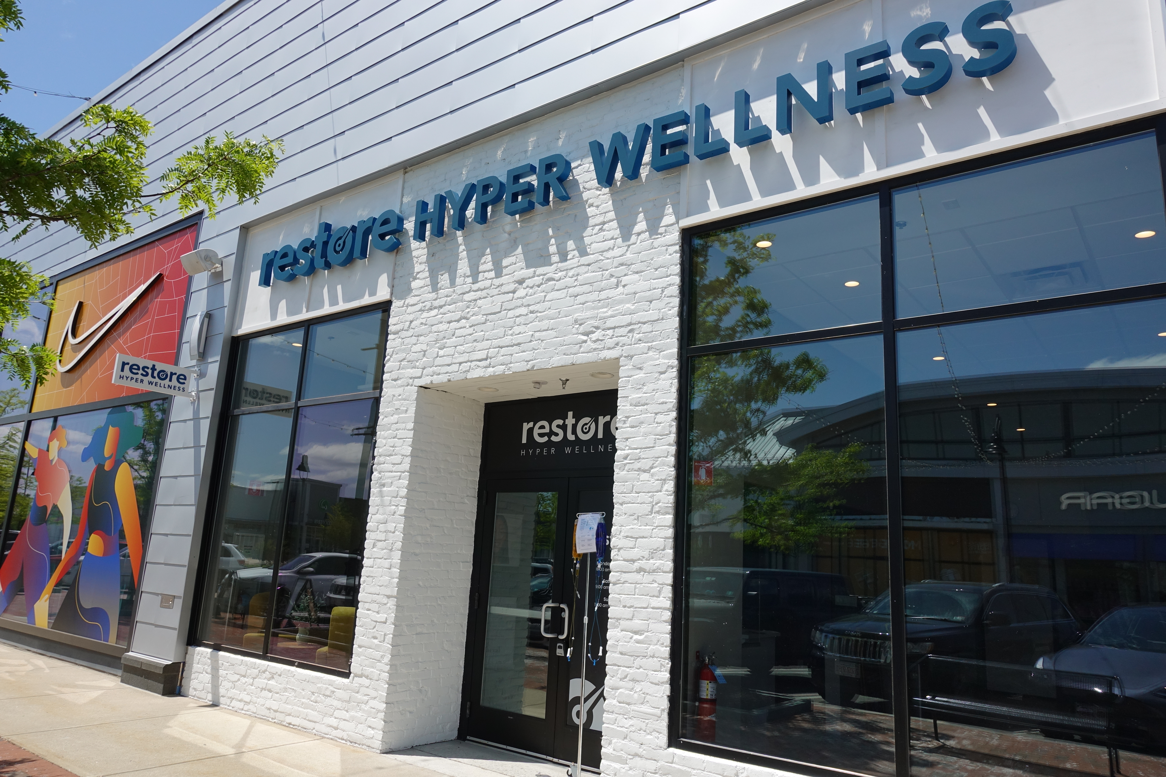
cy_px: 388
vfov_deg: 53.1
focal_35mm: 24
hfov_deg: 73.7
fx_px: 777
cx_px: 583
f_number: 5.6
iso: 125
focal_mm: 8.8
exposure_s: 1/500
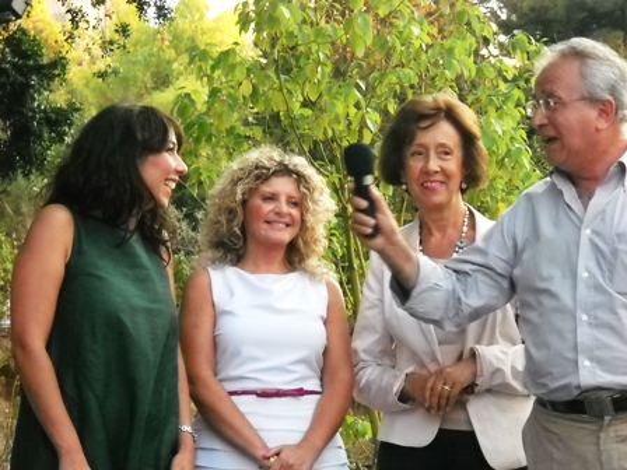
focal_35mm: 124
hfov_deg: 15.9
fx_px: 2246
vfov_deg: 12.0
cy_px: 235
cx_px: 314
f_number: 6
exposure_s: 1/148
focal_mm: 20.49
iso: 800
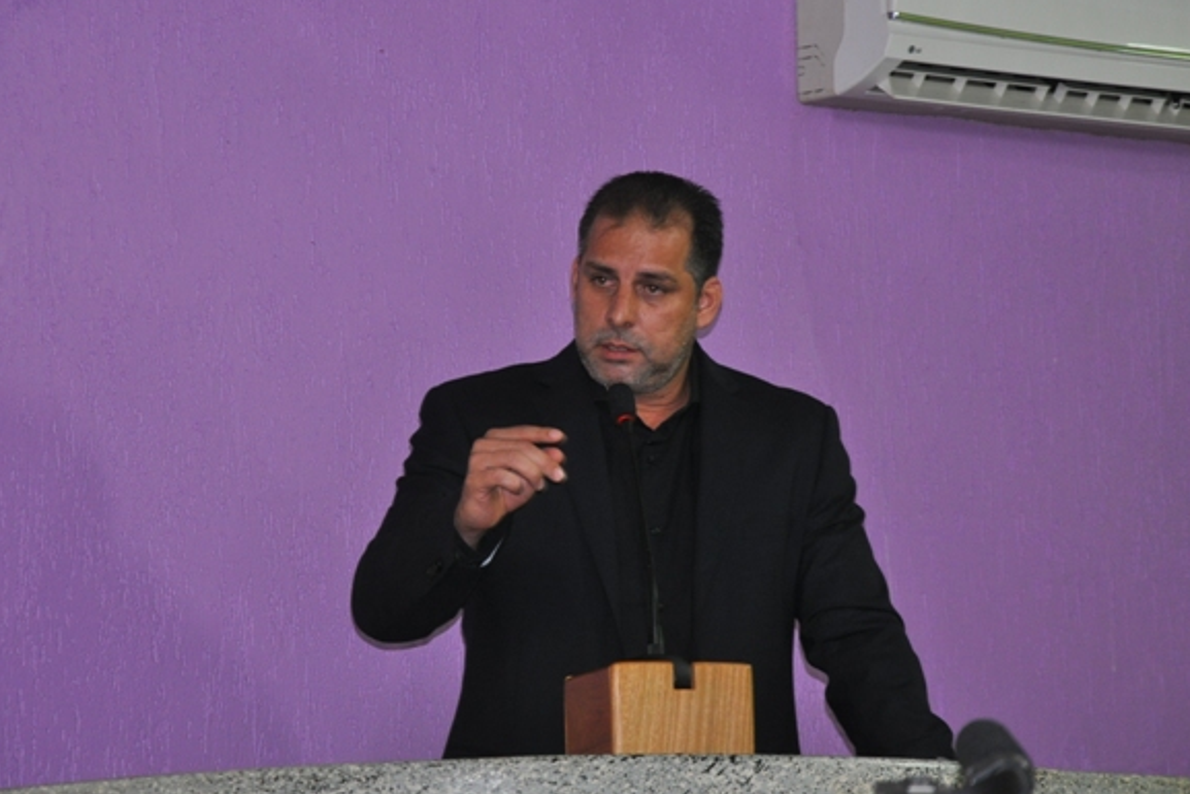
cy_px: 381
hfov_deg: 11.8
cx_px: 598
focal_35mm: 175
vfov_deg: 7.9
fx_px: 5771
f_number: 5.6
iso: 800
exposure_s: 1/60
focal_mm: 105
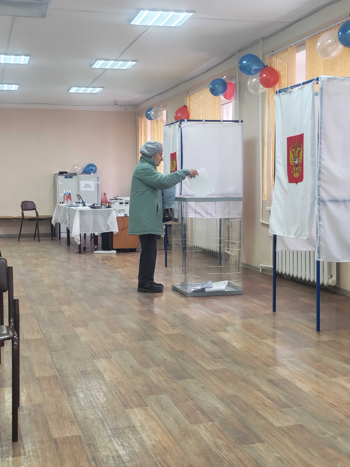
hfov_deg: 28.0
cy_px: 234
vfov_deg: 36.8
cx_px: 175
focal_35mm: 52
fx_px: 701
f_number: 1.9
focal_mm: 6.12
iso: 400
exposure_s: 1/100
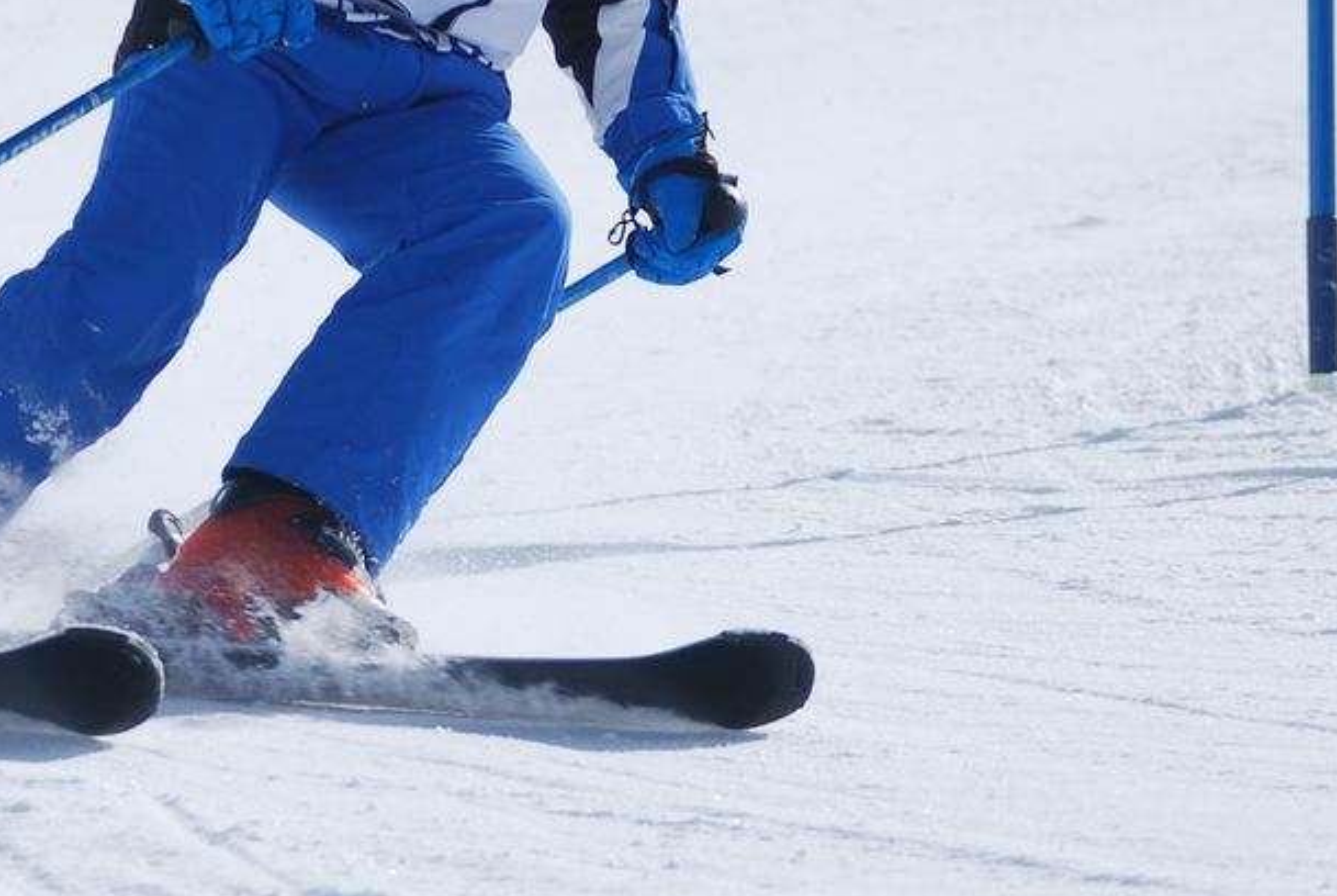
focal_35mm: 591
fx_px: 21981
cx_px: 97
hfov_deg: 3.5
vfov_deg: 2.3
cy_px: 175
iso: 100
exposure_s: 1/1250
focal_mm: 150
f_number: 5
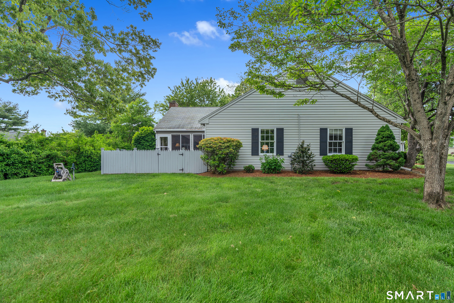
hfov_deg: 96.7
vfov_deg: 73.7
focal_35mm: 16
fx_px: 202
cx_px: 227
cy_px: 152
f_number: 7.1
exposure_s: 1/40
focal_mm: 16
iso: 100
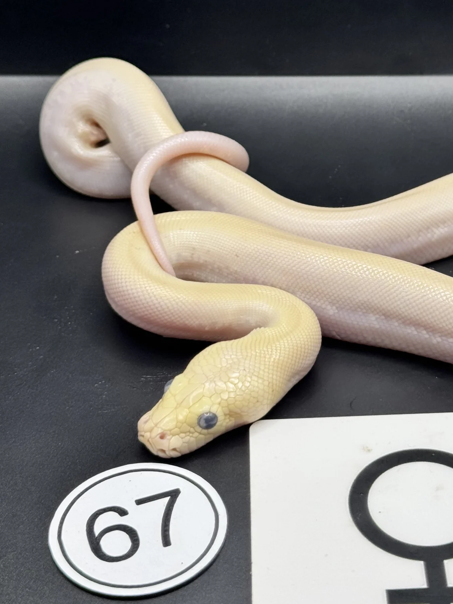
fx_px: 1413
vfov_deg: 24.0
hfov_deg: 18.1
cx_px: 352
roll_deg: -1.5
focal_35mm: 81
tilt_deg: -35.4
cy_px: 197
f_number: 1.78
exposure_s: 1/226
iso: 64
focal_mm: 6.76
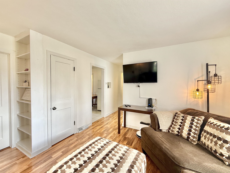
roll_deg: -0.8
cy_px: 86
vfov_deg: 85.7
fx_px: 93
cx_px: 115
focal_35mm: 14
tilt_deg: +0.1
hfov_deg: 102.1
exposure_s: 1/60
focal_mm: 2.22
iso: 200
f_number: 2.2
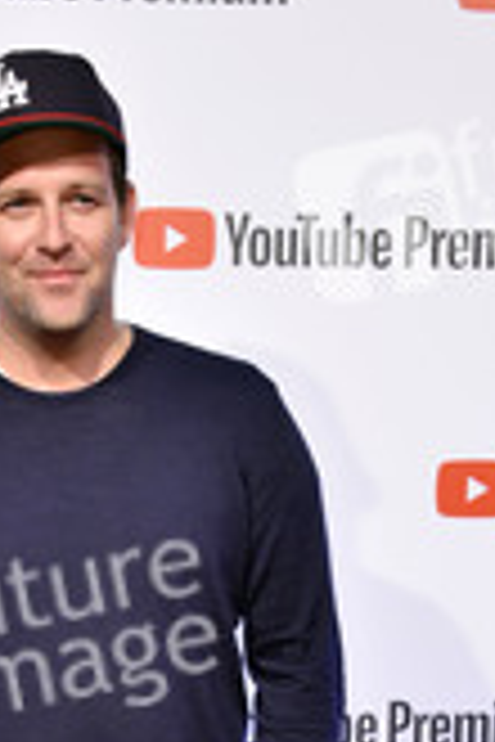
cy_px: 872
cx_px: 117
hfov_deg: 11.3
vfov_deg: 16.3
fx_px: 2495
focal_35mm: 121
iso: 640
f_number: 5.6
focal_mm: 50
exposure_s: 1/160
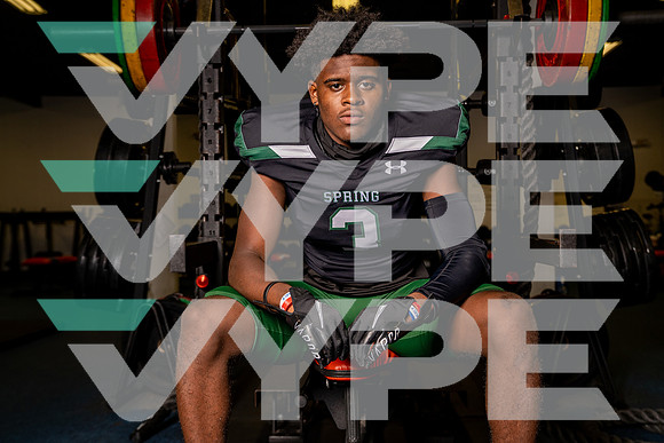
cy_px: 222
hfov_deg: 47.4
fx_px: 756
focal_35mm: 41
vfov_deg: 32.6
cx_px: 332
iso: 320
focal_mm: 41
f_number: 4.5
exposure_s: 1/500
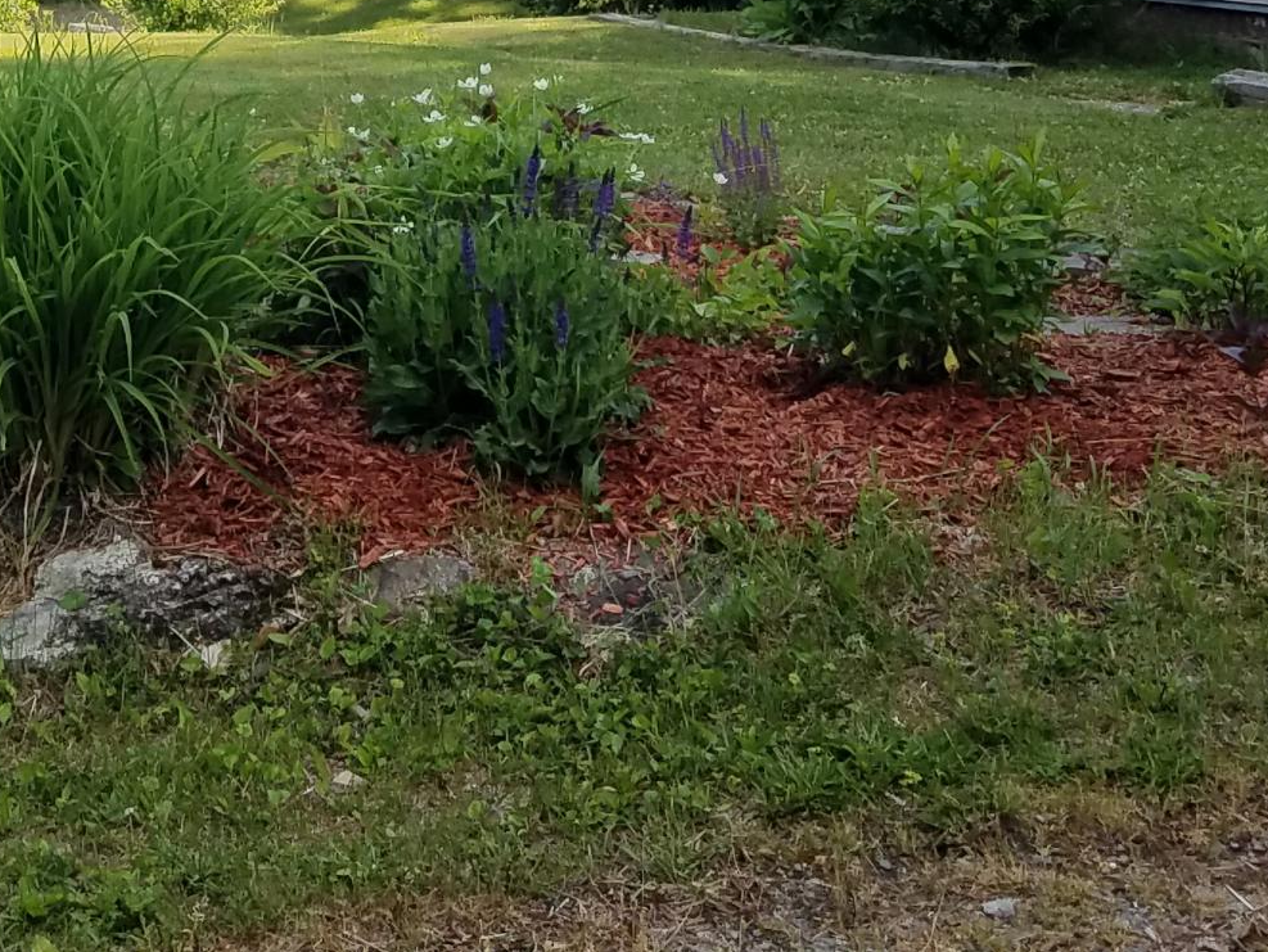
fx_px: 2895
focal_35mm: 79
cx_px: 121
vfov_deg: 16.9
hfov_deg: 24.0
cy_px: -486
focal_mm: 4.2
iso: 50
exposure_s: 1/3104
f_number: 1.7
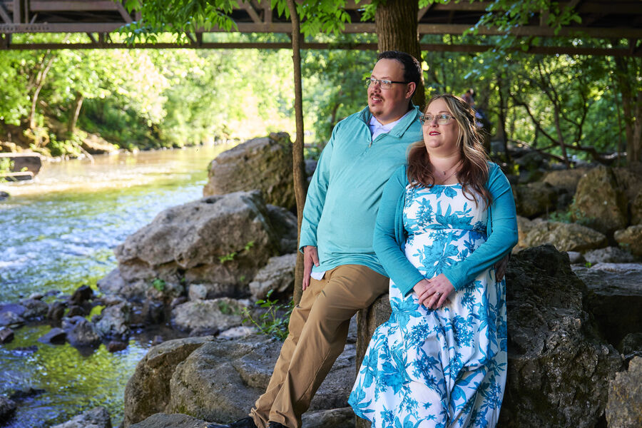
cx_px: 321
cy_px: 214
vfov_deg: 33.4
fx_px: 713
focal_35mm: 40
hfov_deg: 48.5
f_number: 2.8
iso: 500
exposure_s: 1/250
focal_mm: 40
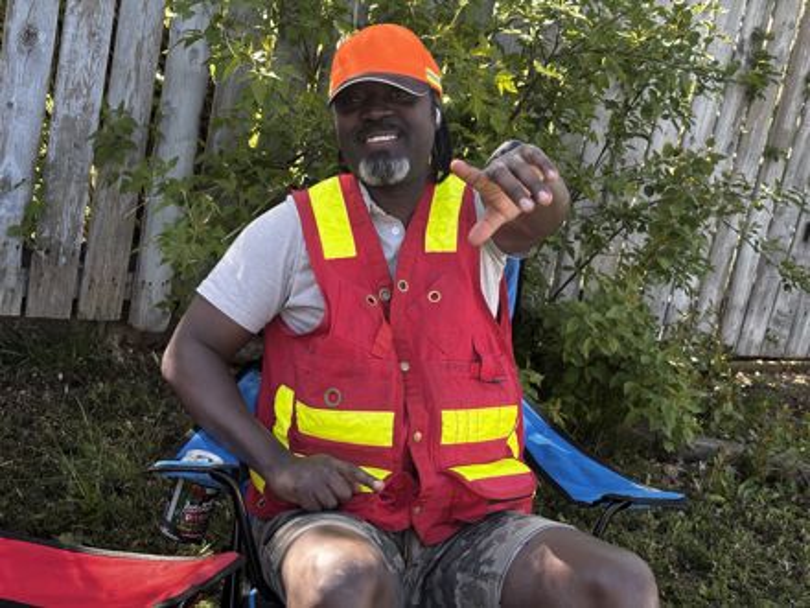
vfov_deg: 28.0
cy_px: 304
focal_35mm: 52
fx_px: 1217
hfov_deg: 36.8
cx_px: 405
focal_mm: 5.96
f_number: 1.6
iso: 32
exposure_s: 1/148
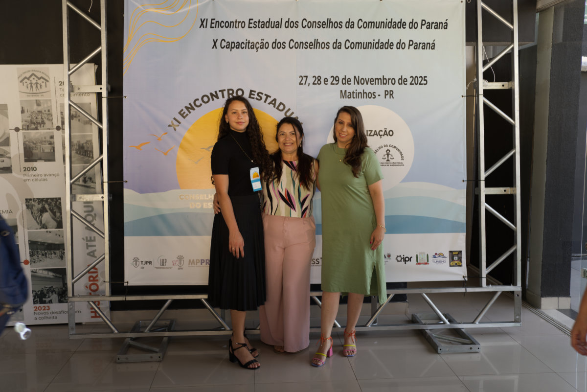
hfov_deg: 54.4
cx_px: 294
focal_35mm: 35
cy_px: 196
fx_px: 571
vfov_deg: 37.9
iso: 200
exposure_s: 1/100
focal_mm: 35
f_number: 4
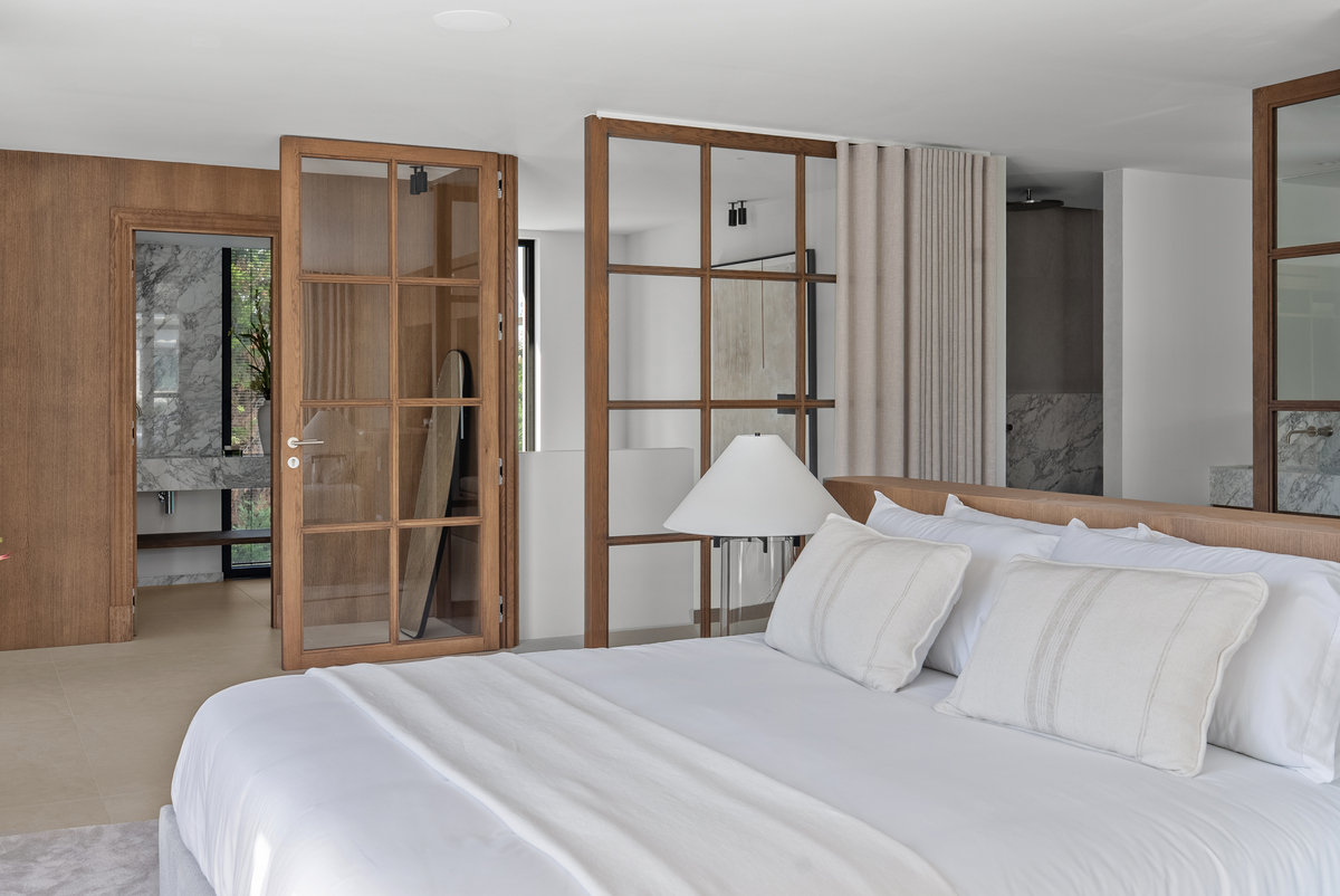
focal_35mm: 35
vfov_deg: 37.9
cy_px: 448
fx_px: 1304
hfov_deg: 54.4
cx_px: 670
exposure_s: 1/6
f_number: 8
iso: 100
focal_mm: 35
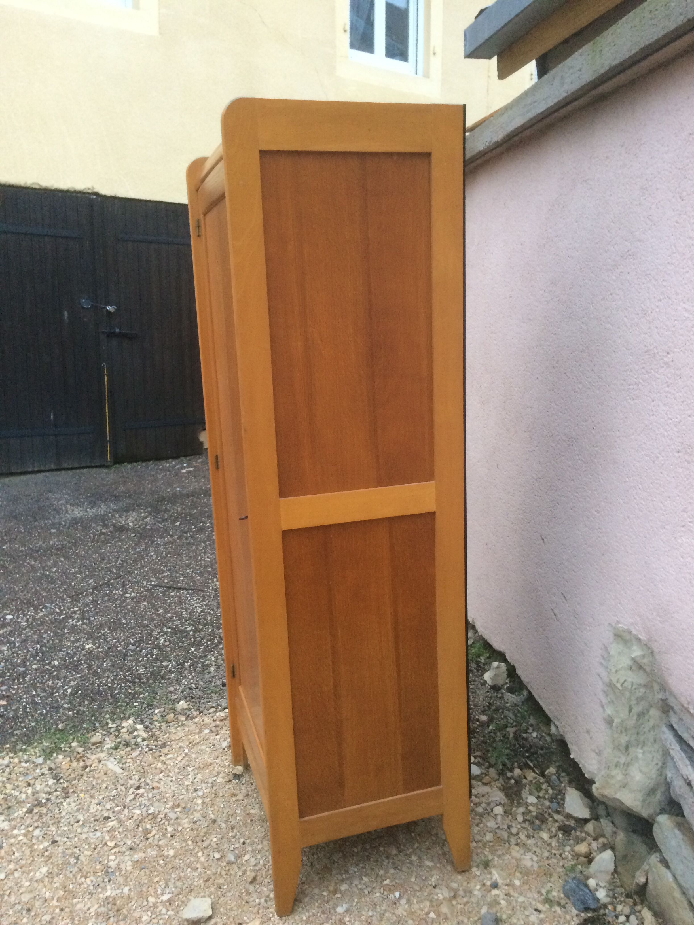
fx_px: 775
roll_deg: +0.7
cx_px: 347
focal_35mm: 29
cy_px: 462
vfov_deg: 61.7
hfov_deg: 48.2
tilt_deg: -11.9
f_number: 2.2
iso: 250
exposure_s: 1/33
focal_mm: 4.15
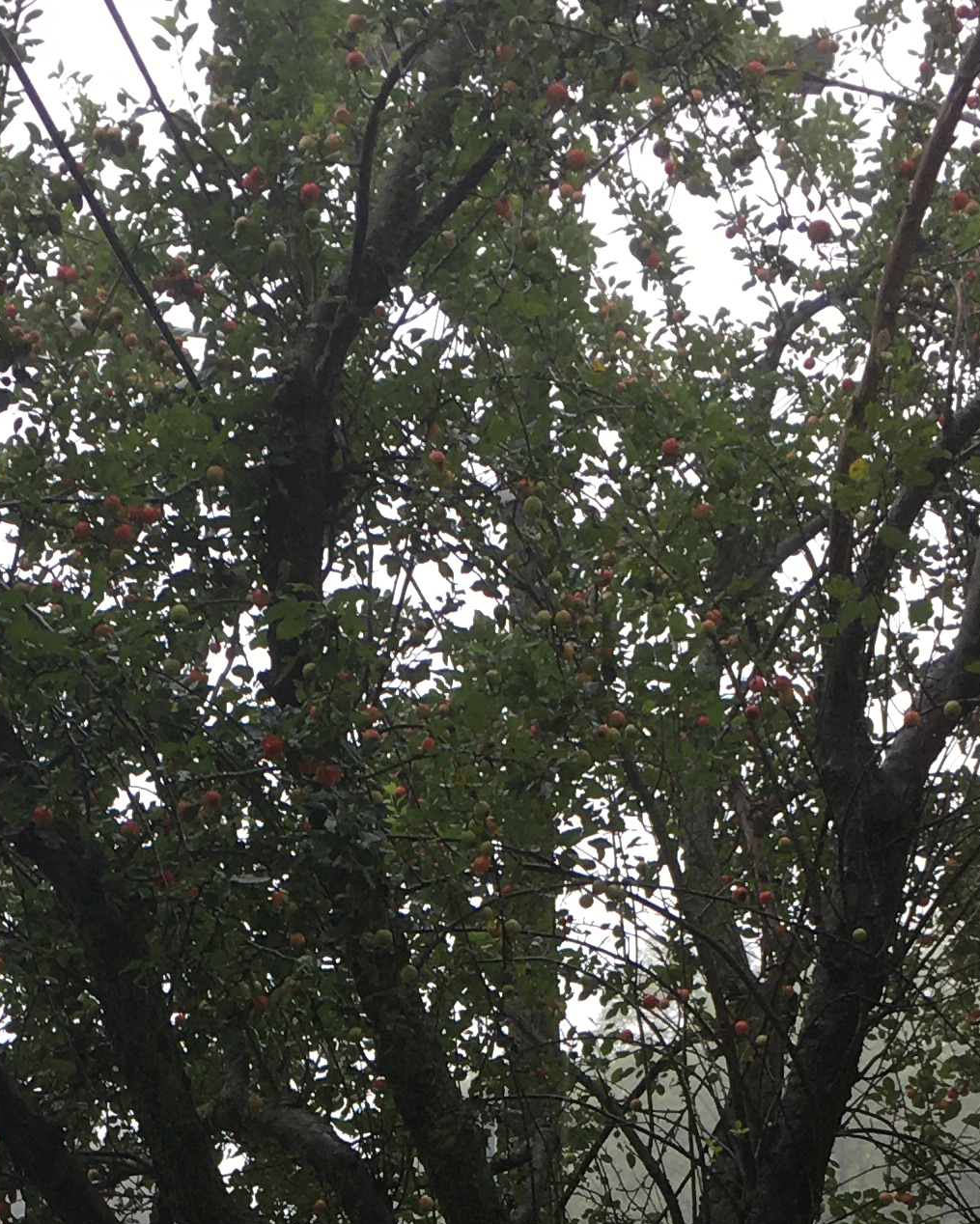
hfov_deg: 17.0
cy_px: 1467
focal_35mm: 90
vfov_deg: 20.0
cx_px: 245
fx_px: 3262
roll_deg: -1.1
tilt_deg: +4.6
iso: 25
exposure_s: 1/120
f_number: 2.2
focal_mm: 4.15
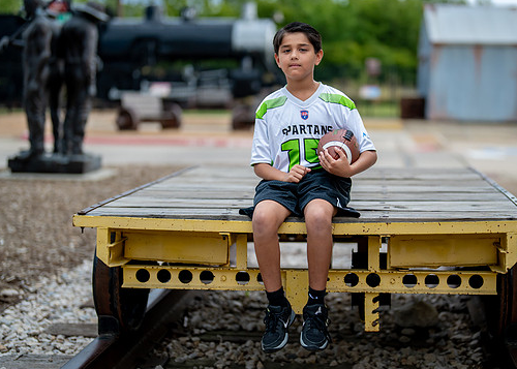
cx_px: 315
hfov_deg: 30.2
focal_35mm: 65
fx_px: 954
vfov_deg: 21.9
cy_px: 175
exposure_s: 1/800
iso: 500
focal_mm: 50
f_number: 1.2
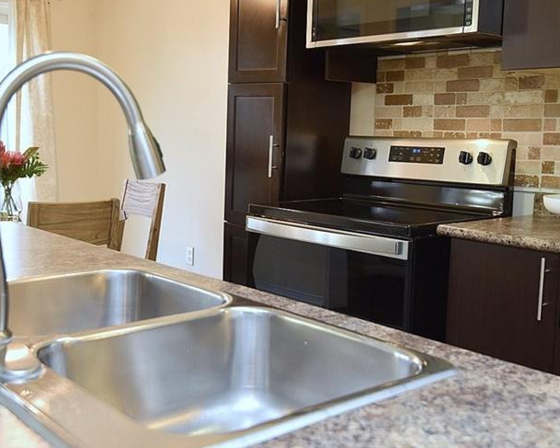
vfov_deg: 36.4
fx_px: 679
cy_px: 198
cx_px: 200
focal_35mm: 41
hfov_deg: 44.3
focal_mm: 26
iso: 800
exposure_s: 1/80
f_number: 4.5
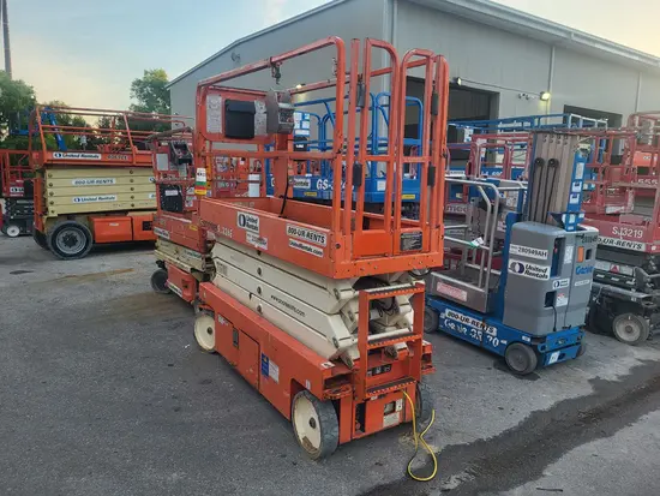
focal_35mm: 26
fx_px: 496
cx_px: 330
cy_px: 248
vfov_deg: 53.1
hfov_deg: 67.3
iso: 40
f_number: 1.8
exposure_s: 1/296
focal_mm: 5.4
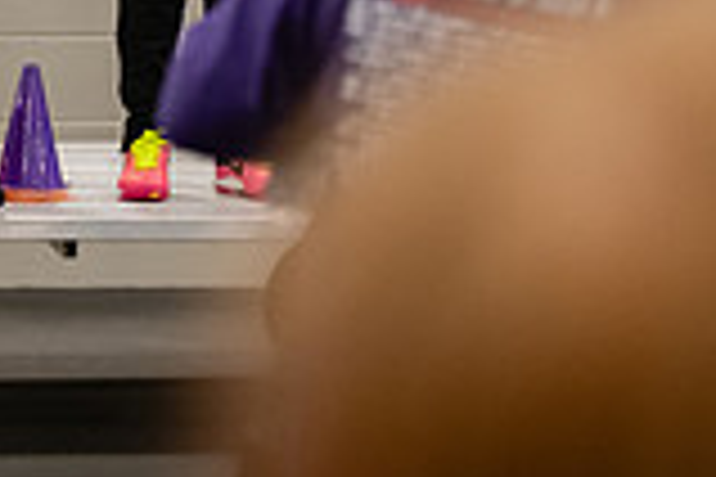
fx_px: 5787
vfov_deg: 4.7
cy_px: -322
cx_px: -320
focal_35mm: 291
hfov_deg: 7.0
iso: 2500
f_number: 3.2
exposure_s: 1/200
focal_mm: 80
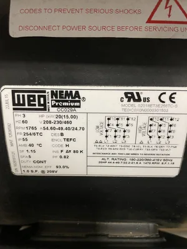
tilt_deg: -67.6
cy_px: 124
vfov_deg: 67.3
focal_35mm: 26
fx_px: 187
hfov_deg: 53.1
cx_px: 94
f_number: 1.6
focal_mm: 4.2
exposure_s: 1/60
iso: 125
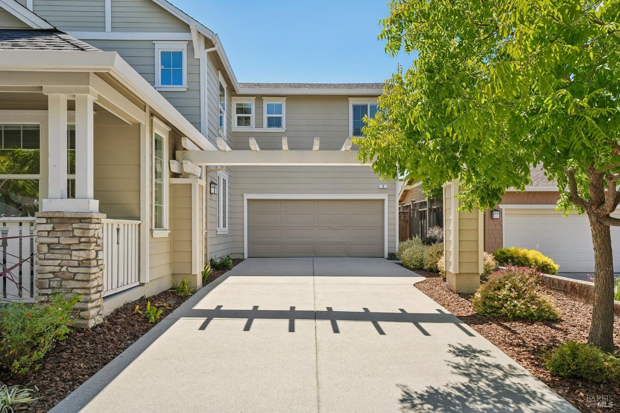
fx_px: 413
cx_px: 310
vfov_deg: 53.1
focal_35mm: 24
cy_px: 206
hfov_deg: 73.8
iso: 640
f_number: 8
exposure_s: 1/640
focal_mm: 24
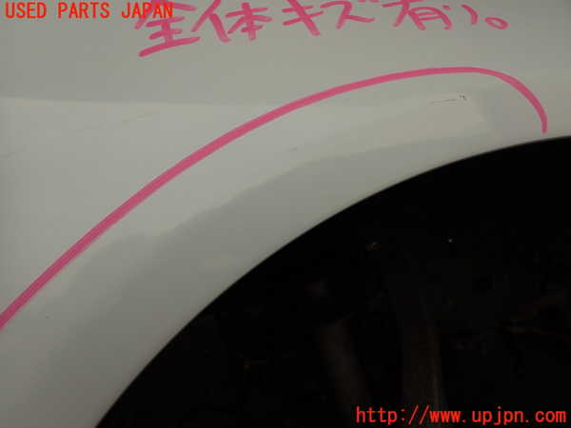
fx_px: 412
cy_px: 214
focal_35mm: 25
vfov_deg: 54.9
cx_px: 286
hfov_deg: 69.4
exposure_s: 1/250
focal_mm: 4.5
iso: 100
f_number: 8
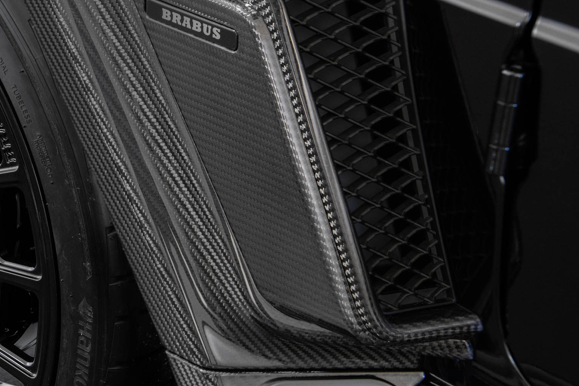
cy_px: 176
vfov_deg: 12.3
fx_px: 1785
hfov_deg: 17.9
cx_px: -35
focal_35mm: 111
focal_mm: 48
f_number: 5.6
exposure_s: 1/30
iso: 500
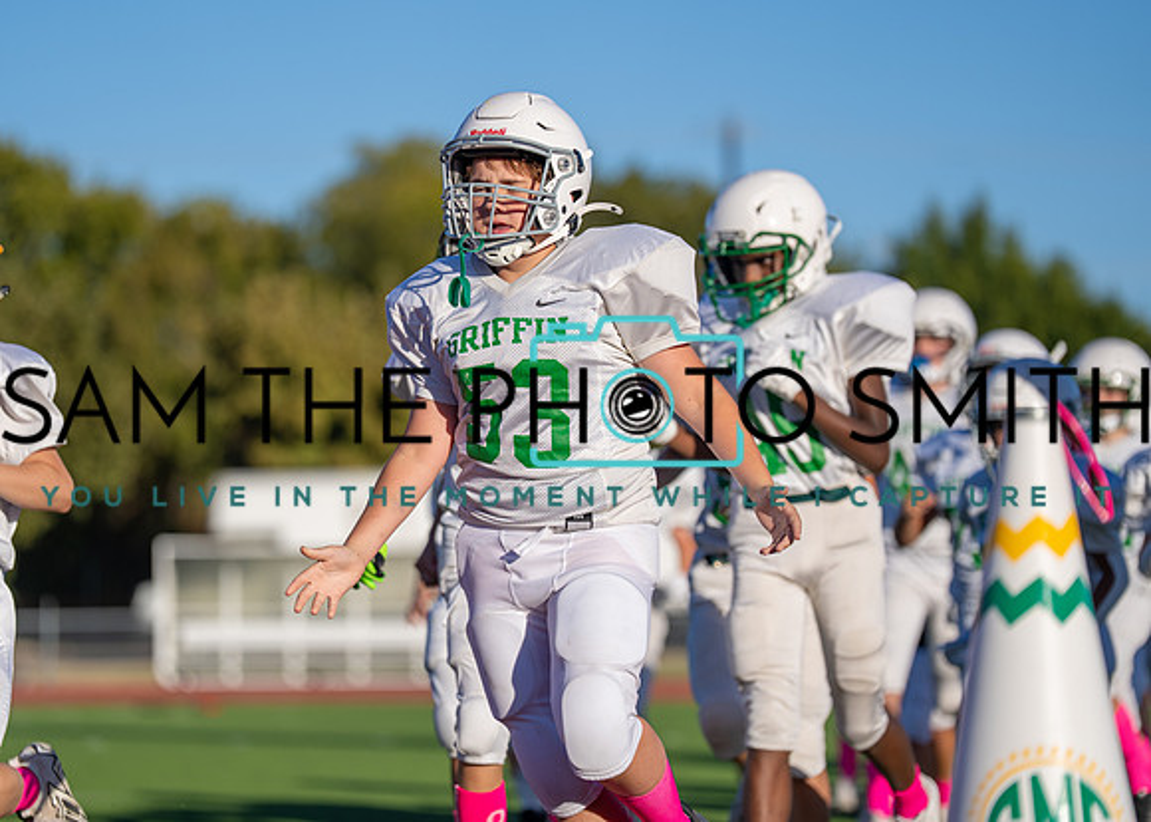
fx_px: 5369
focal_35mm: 164
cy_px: 409
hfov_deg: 12.2
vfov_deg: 8.7
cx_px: 512
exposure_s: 1/2000
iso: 100
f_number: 2.8
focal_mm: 150
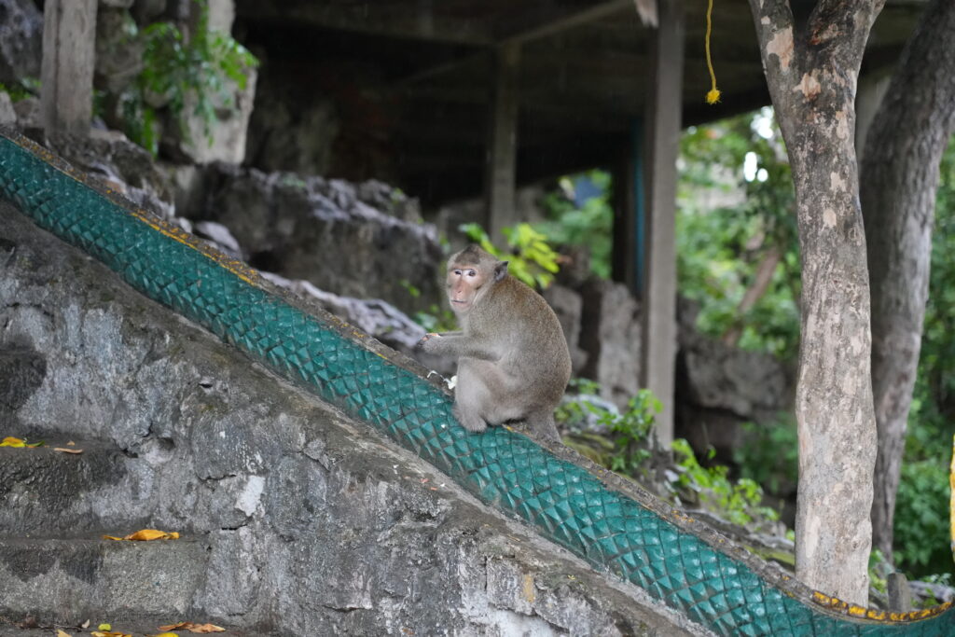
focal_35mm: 105
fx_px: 2786
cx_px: 478
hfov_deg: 19.5
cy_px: 318
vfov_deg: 13.0
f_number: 4
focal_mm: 105
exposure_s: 1/160
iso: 6400
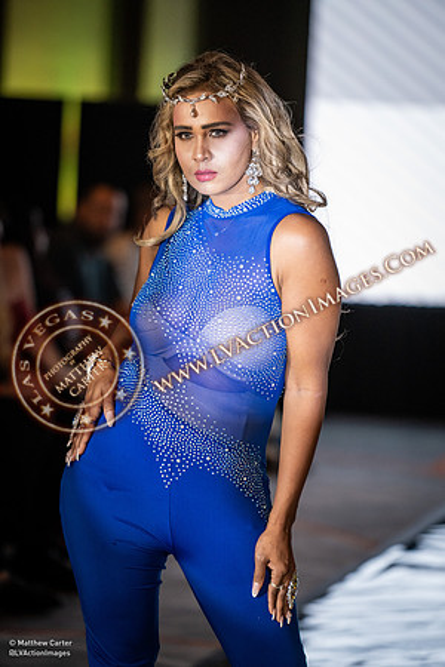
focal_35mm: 175
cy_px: 334
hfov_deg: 7.8
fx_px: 3245
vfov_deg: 11.7
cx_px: 222
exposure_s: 1/800
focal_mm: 175
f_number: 2.8
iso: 2500
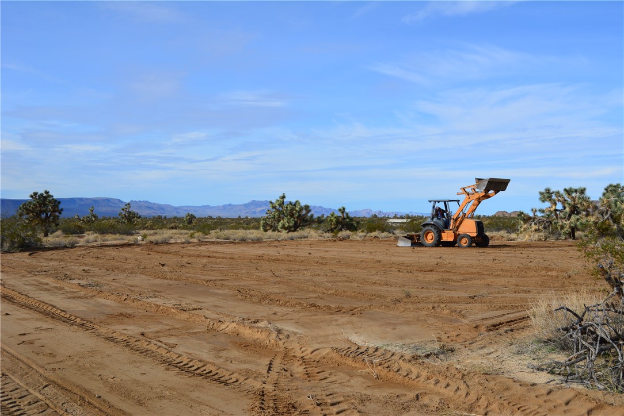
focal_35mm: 39
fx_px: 676
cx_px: 312
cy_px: 208
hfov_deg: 49.5
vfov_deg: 34.2
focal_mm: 26
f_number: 11
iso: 200
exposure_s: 1/400
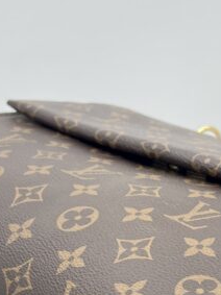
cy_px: 314
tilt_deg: -21.1
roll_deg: +1.6
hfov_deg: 15.6
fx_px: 801
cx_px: 169
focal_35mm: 94
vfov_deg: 20.1
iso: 40
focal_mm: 5.7
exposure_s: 1/100
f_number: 1.5
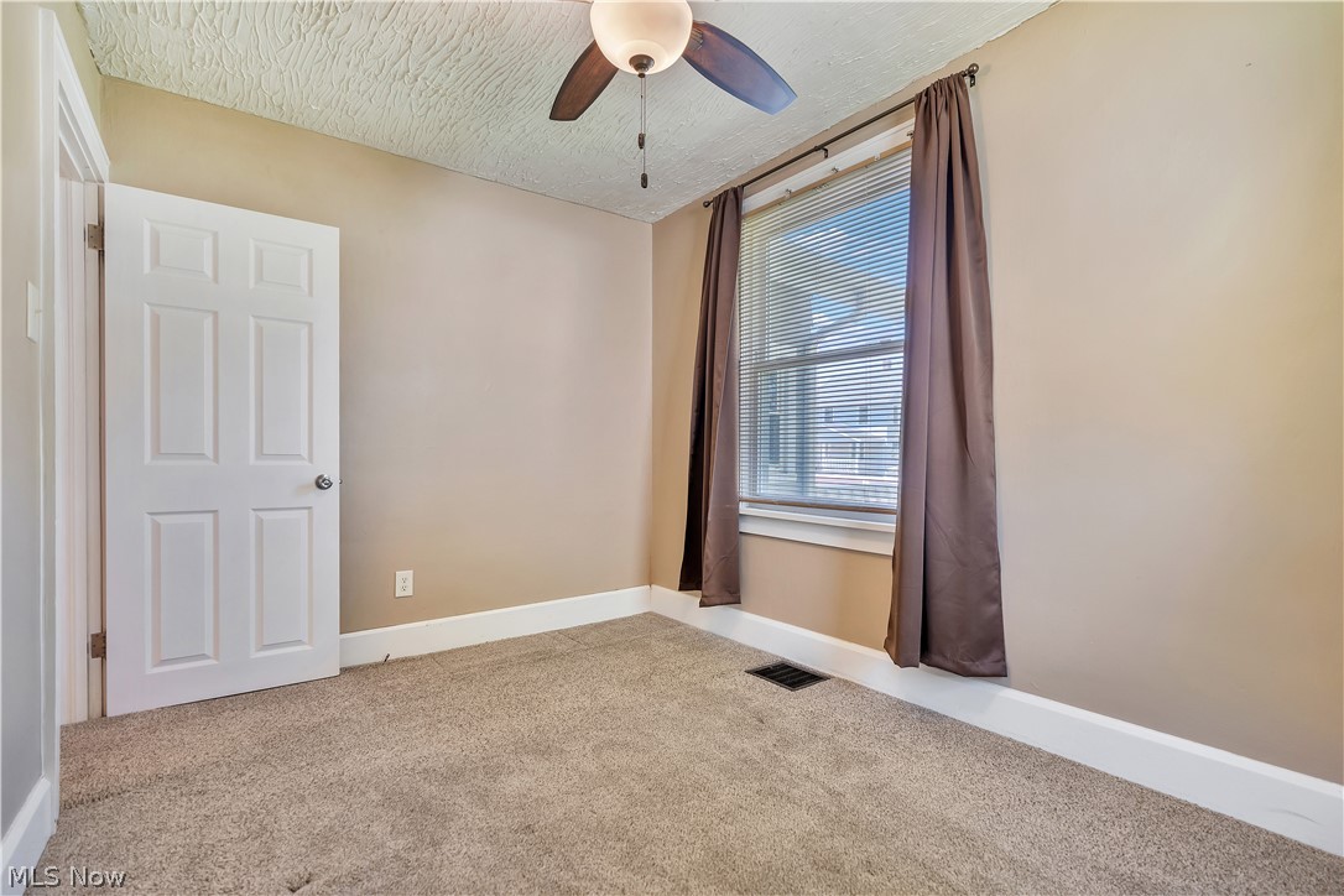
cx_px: 672
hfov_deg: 96.7
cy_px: 448
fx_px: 597
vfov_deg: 73.7
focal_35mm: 16
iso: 400
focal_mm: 16
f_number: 3.2
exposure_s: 1/320
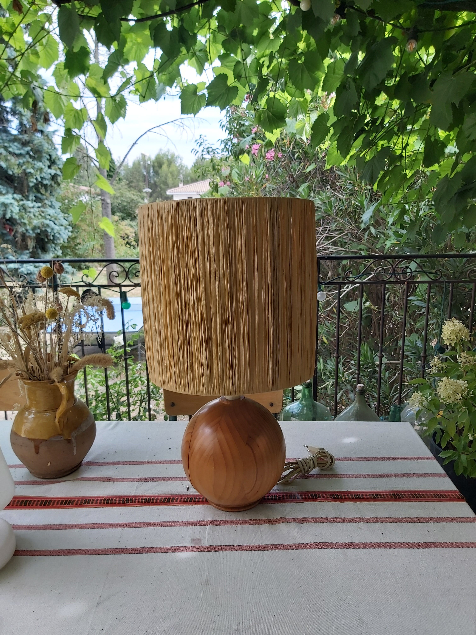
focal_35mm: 26
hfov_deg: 53.1
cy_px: 318
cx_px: 238
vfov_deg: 67.3
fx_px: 477
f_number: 1.7
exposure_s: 1/274
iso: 64
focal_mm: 3.92
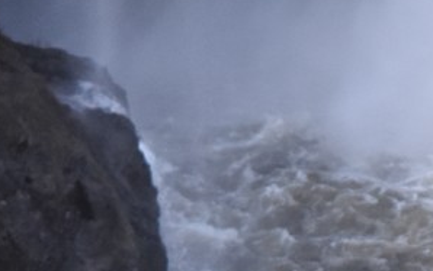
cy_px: -646
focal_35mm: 472
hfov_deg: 4.4
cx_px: 888
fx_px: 5576
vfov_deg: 2.7
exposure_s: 1/320
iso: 800
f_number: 8
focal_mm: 48
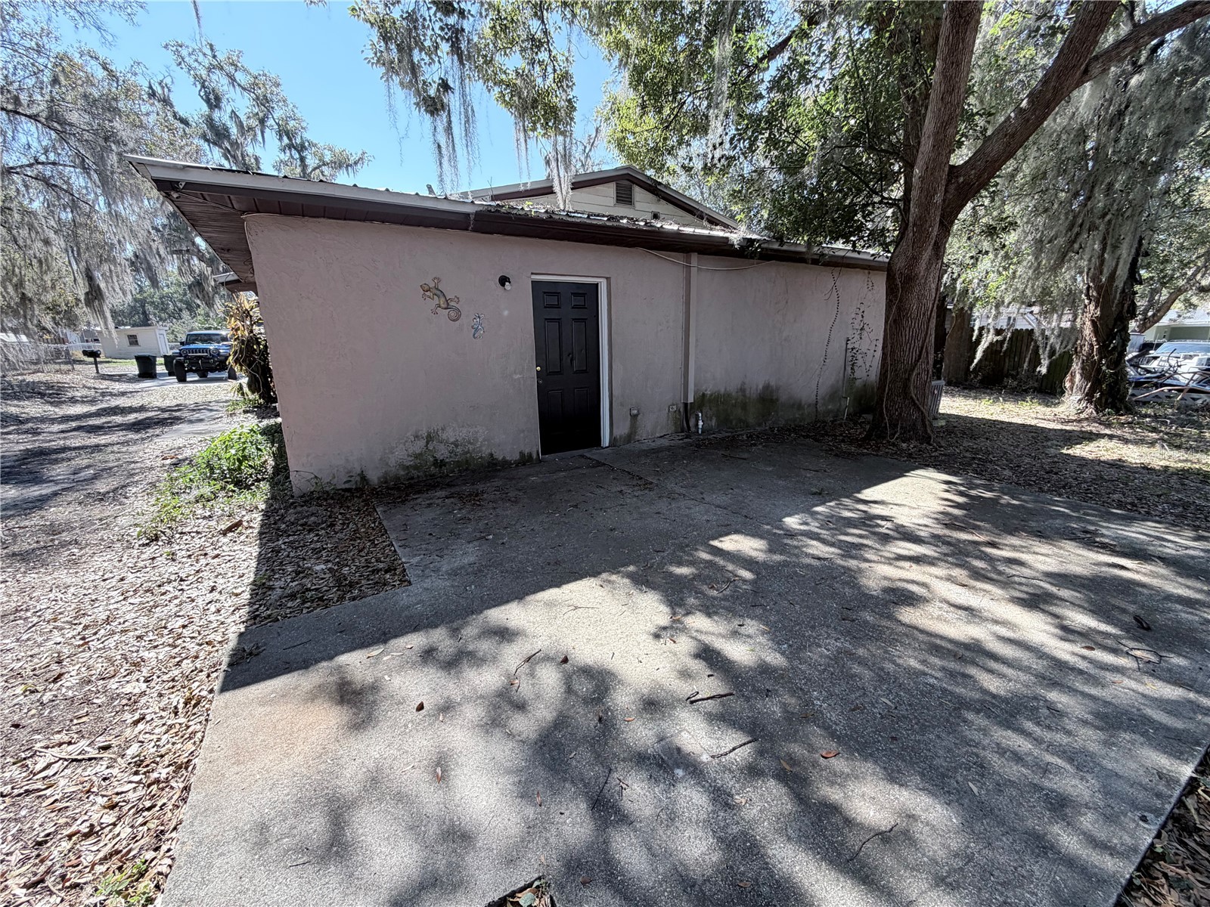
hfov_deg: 102.1
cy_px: 454
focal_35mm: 14
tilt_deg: -13.8
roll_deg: +1.9
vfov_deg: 85.7
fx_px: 489
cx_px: 605
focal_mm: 2.22
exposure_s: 1/458
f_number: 2.2
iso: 64
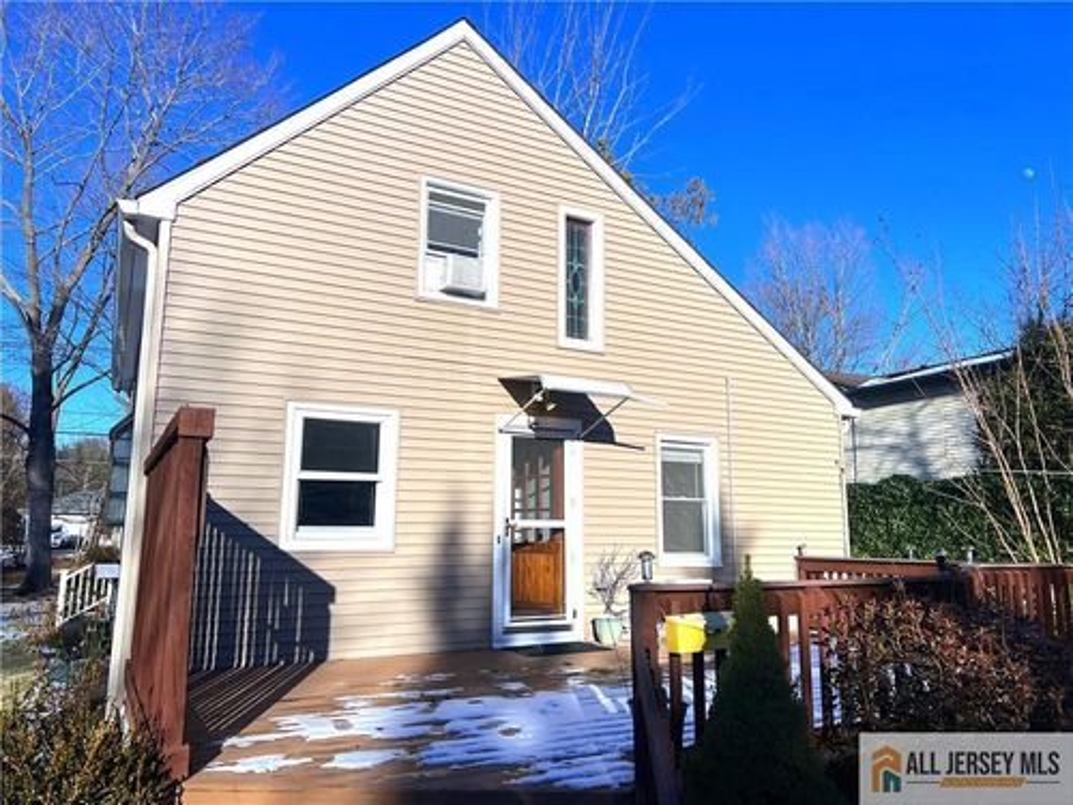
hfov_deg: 67.3
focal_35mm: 26
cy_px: 402
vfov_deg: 53.1
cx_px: 536
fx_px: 806
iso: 50
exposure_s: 1/5882
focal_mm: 5.7
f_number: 1.5
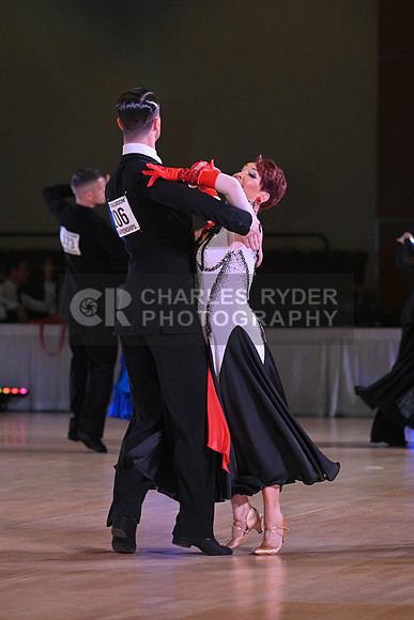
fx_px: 3448
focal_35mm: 200
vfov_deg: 10.3
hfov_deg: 6.9
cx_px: 207
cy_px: 310
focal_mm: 200
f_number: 5
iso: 3200
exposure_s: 1/500
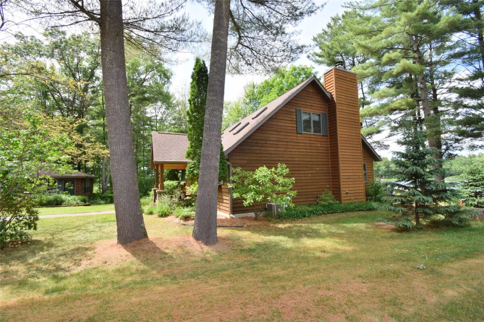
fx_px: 202
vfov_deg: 77.3
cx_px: 242
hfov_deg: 100.4
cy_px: 161
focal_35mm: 15
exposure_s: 1/200
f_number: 11
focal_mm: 10
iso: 320
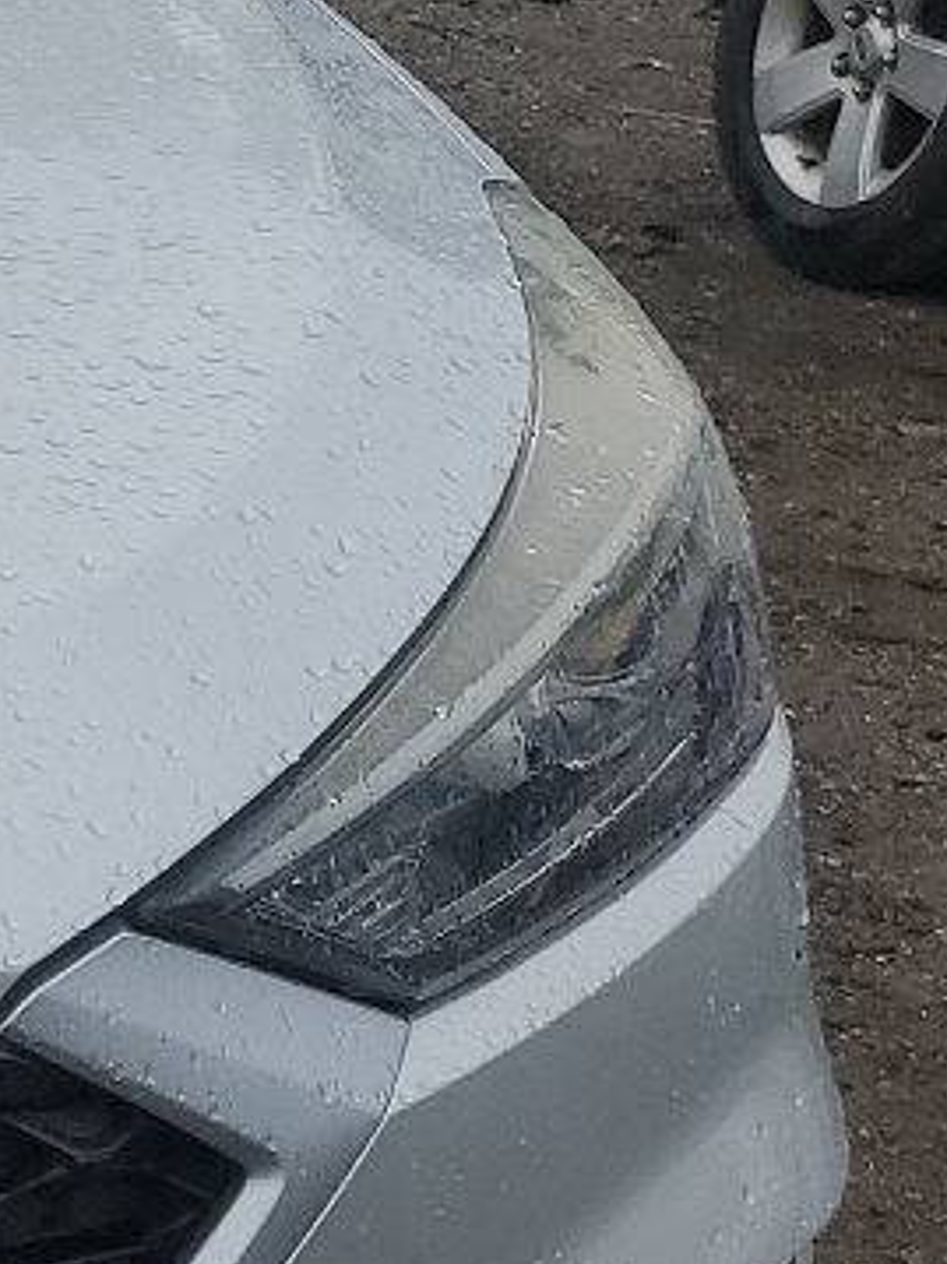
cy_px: 609
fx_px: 4234
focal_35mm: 116
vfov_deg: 17.0
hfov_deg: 10.9
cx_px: -1278
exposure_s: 1/3333
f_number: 1.5
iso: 50
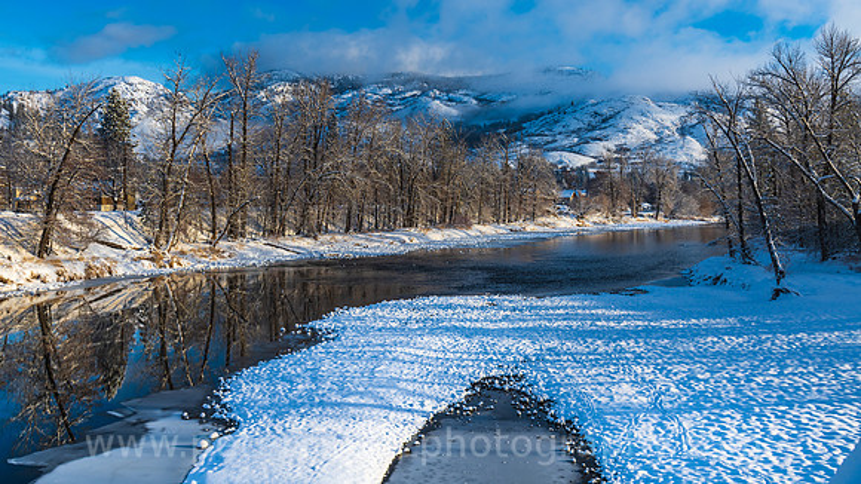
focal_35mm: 34
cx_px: 389
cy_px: 169
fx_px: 787
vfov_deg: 33.9
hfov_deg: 57.2
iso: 64
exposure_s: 1/250
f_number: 8
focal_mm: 30
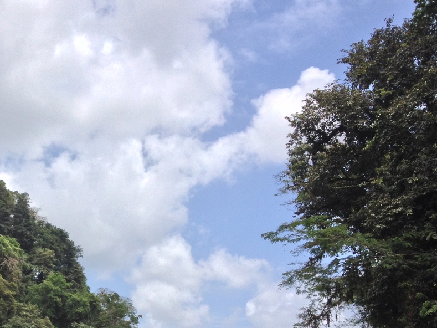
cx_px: 34
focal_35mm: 71
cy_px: 250
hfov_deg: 26.4
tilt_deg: +10.5
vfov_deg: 20.5
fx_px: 896
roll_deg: -0.7
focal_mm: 4.28
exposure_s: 1/1842
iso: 50
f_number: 2.4
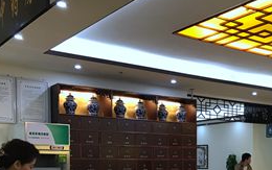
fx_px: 423
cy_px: 184
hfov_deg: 34.6
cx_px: 217
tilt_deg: +0.8
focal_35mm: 57
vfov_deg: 21.7
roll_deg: +0.4
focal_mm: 3.99
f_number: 1.8
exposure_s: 1/17
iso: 40
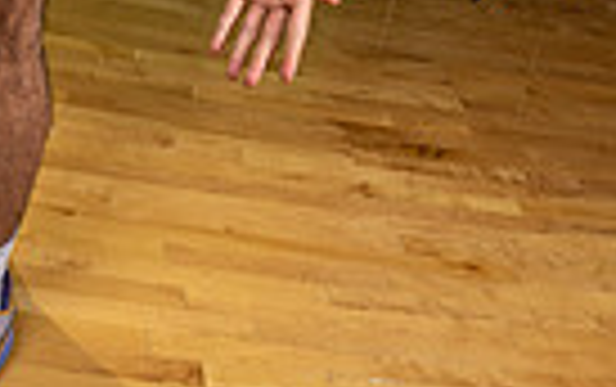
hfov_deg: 26.8
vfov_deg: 12.8
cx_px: 288
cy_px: -558
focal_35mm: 77
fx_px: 1294
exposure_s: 1/250
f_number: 8
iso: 250
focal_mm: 23
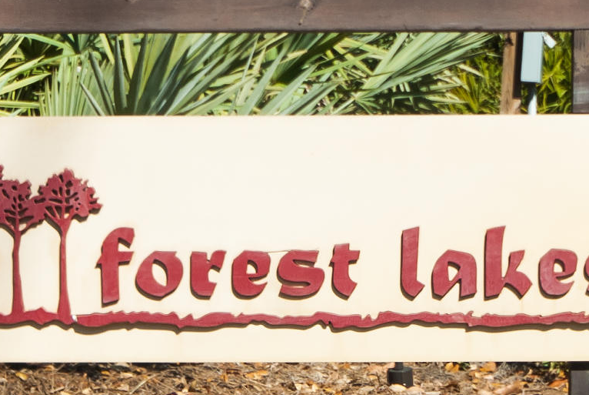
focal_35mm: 141
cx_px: 294
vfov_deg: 9.7
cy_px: 314
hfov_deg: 14.5
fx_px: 2310
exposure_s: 1/250
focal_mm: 24
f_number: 8
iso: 200
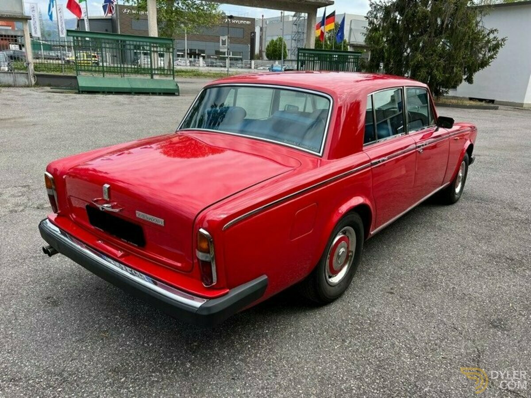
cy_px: 199
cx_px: 266
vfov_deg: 53.1
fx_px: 399
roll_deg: -2.7
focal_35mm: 26
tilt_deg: -19.0
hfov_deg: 67.3
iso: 50
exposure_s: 1/1377
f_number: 1.5
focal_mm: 5.7
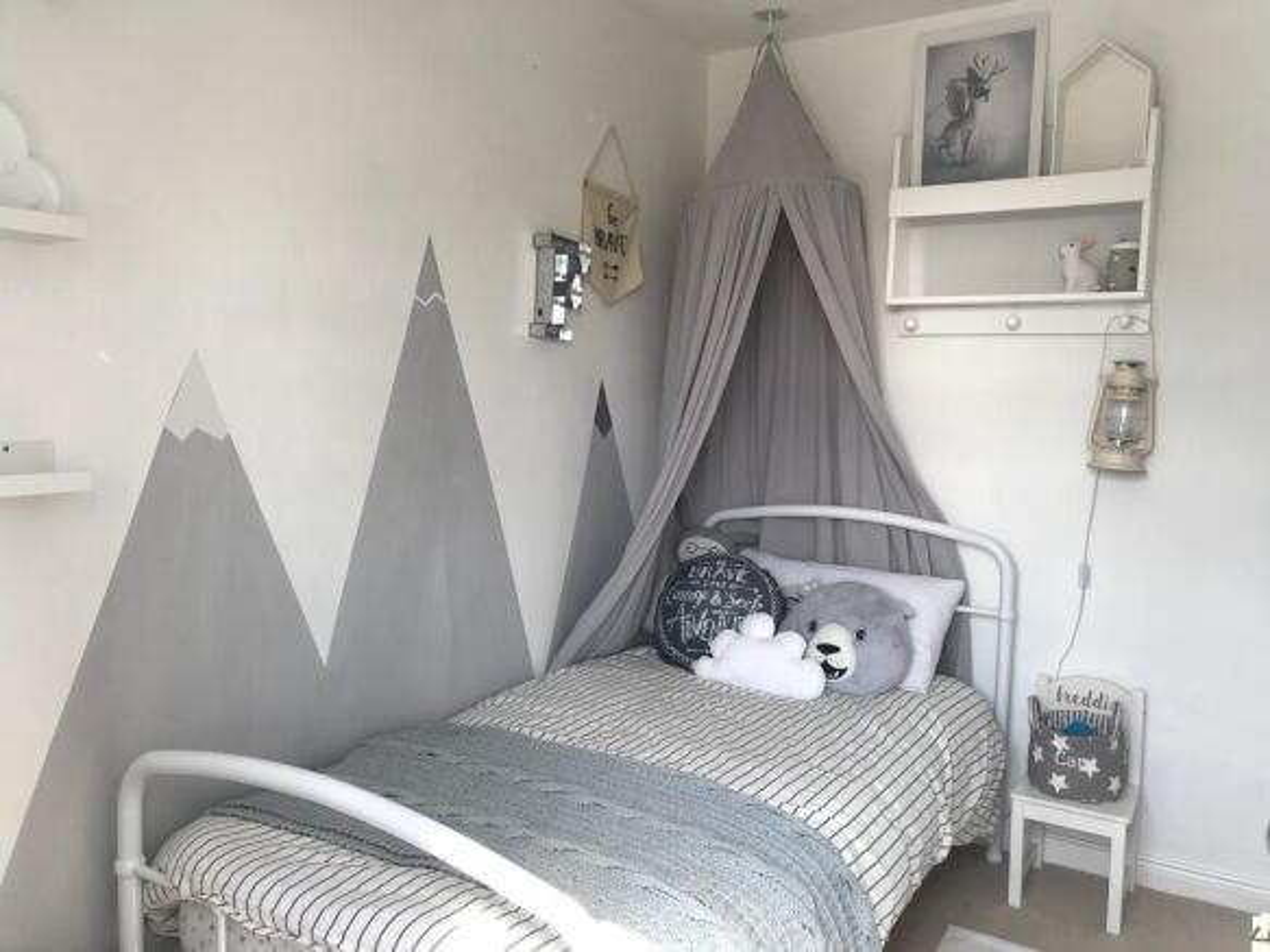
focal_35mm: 28
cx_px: 635
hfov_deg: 63.5
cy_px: 476
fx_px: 1027
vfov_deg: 49.7
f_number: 1.8
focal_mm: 3.99
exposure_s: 1/121
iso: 20
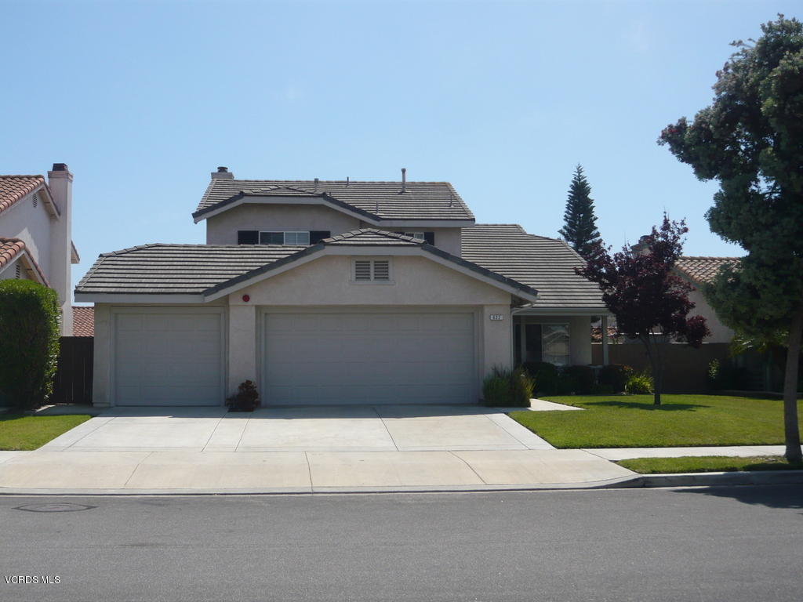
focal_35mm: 38
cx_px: 402
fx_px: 881
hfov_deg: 49.0
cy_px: 301
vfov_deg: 37.7
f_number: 9
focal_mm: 6.2
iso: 100
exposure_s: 1/250
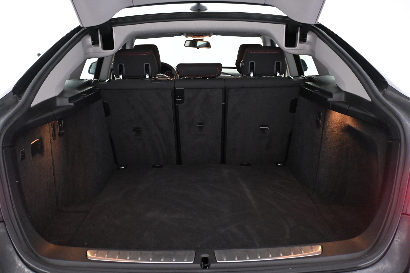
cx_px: 205
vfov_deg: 38.4
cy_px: 136
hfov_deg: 55.1
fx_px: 393
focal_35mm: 34
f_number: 4.2
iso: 4000
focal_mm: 23
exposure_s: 1/60
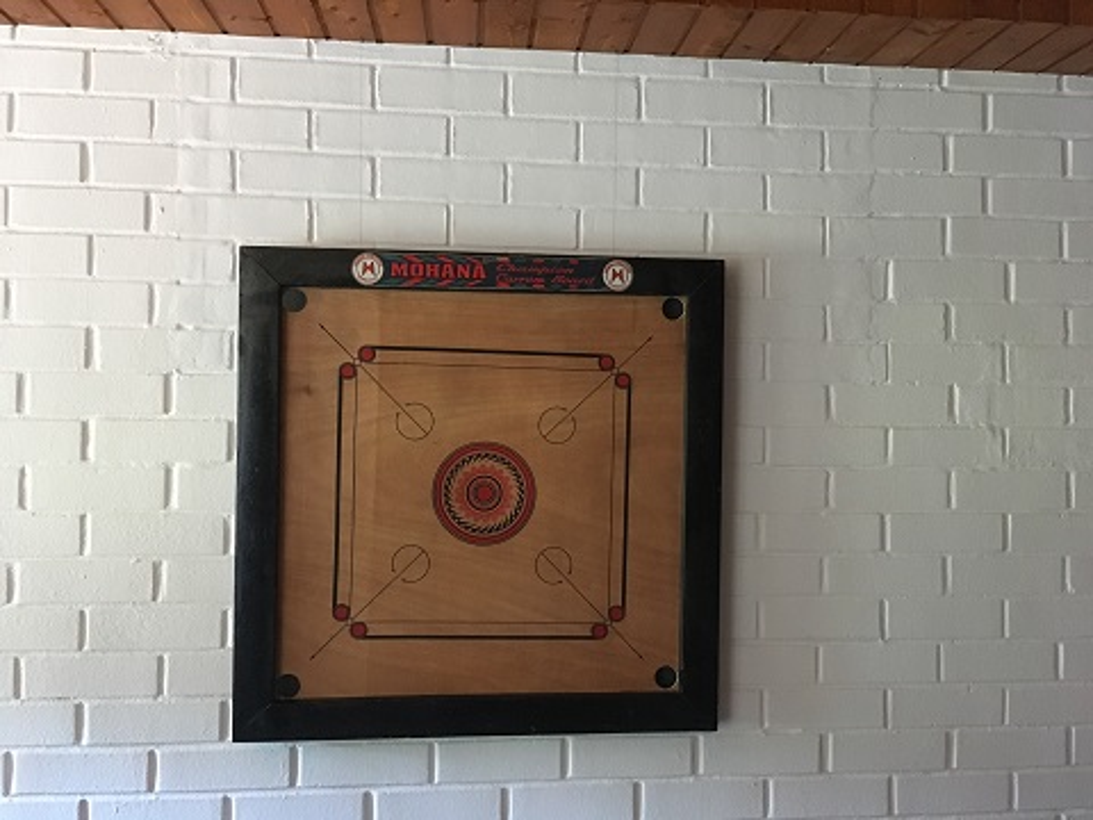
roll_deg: +0.1
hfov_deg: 61.7
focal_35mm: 29
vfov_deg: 48.2
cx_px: 546
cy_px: 410
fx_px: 916
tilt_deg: +1.5
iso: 320
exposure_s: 1/17
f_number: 2.2
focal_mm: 4.15
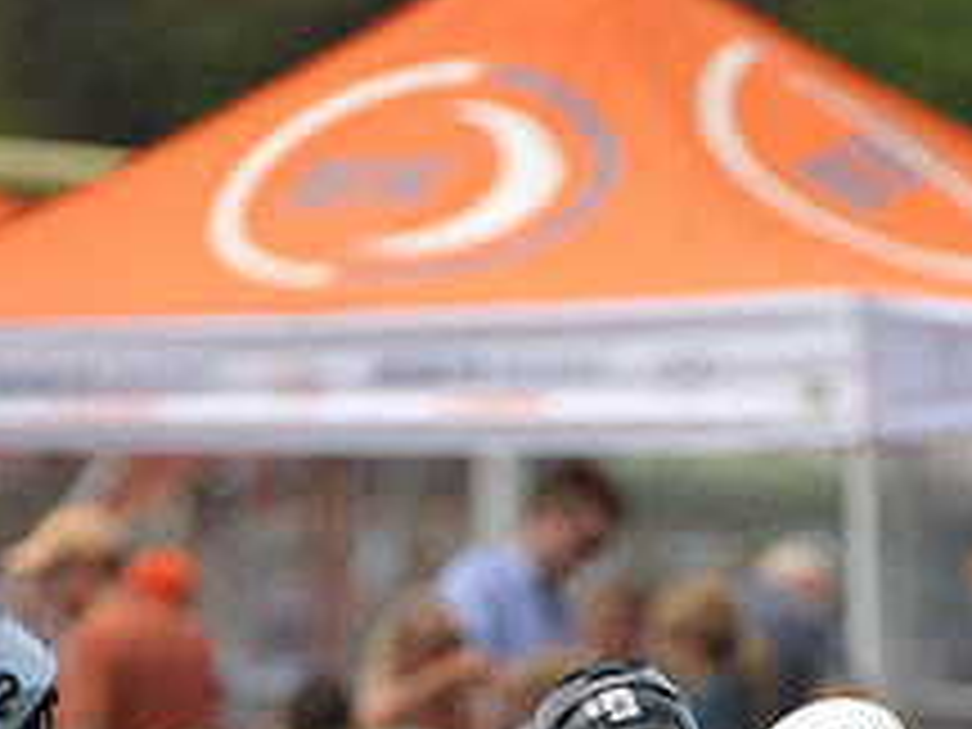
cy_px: 1080
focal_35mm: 979
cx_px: 783
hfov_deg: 2.0
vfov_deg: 1.5
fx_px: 27490
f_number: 4
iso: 800
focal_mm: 380
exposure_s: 1/3200
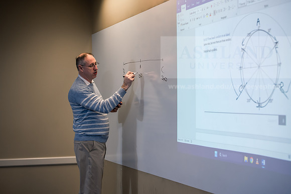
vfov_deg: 19.5
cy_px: 97
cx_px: 146
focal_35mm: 70
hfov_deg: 28.8
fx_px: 566
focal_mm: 70
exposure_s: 1/200
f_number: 4
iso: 640
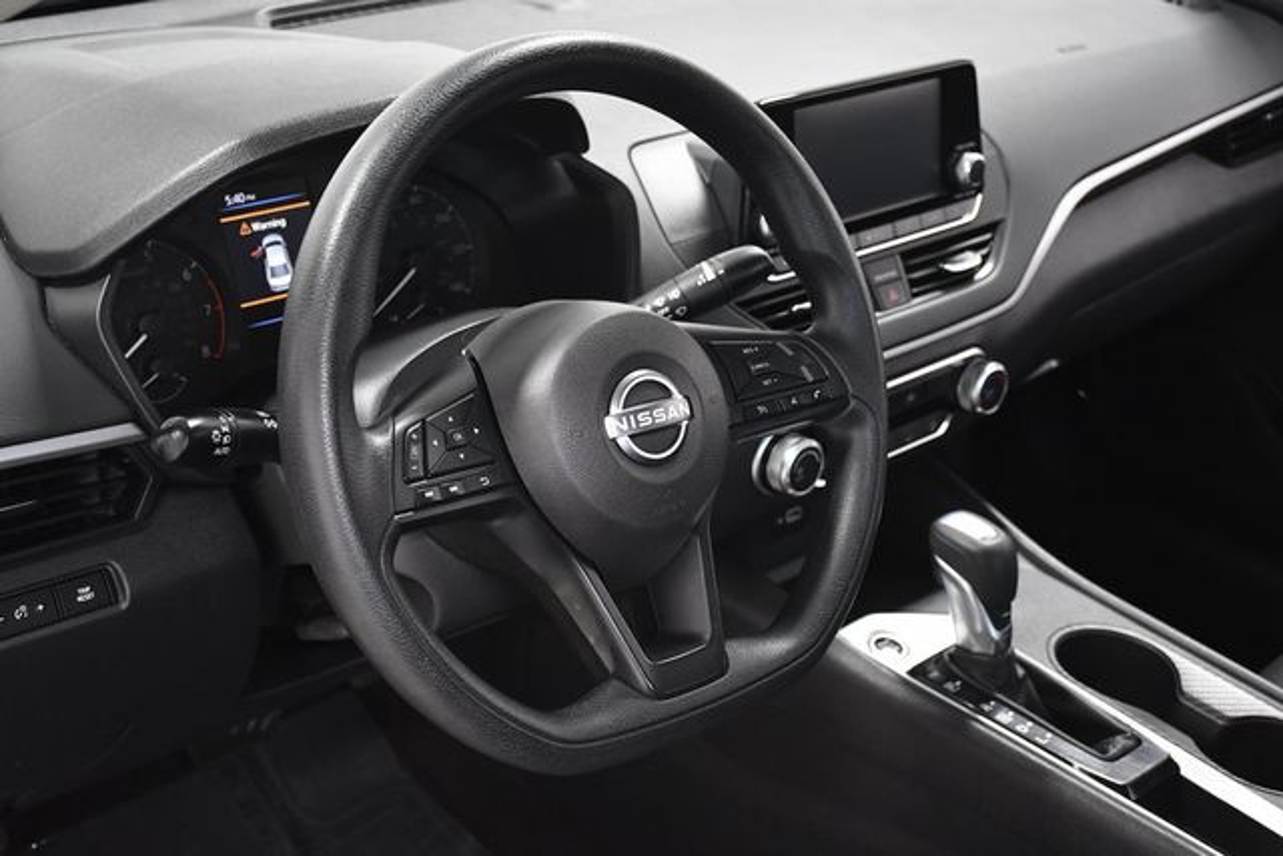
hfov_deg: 41.1
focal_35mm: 48
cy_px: 428
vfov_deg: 28.1
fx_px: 1711
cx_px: 642
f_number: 4.5
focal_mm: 32
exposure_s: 1/125
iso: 2500
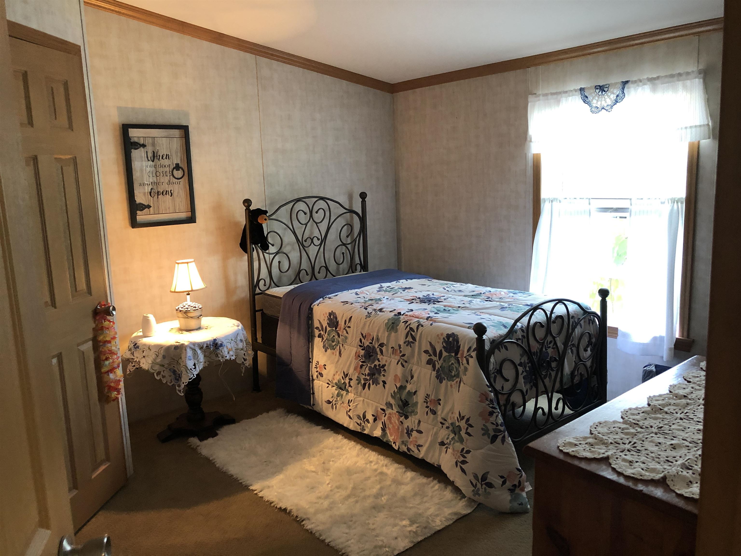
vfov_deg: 49.7
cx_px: 370
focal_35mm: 28
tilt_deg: -8.7
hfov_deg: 63.4
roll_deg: +3.0
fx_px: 599
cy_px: 278
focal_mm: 3.99
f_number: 1.8
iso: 64
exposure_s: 1/15
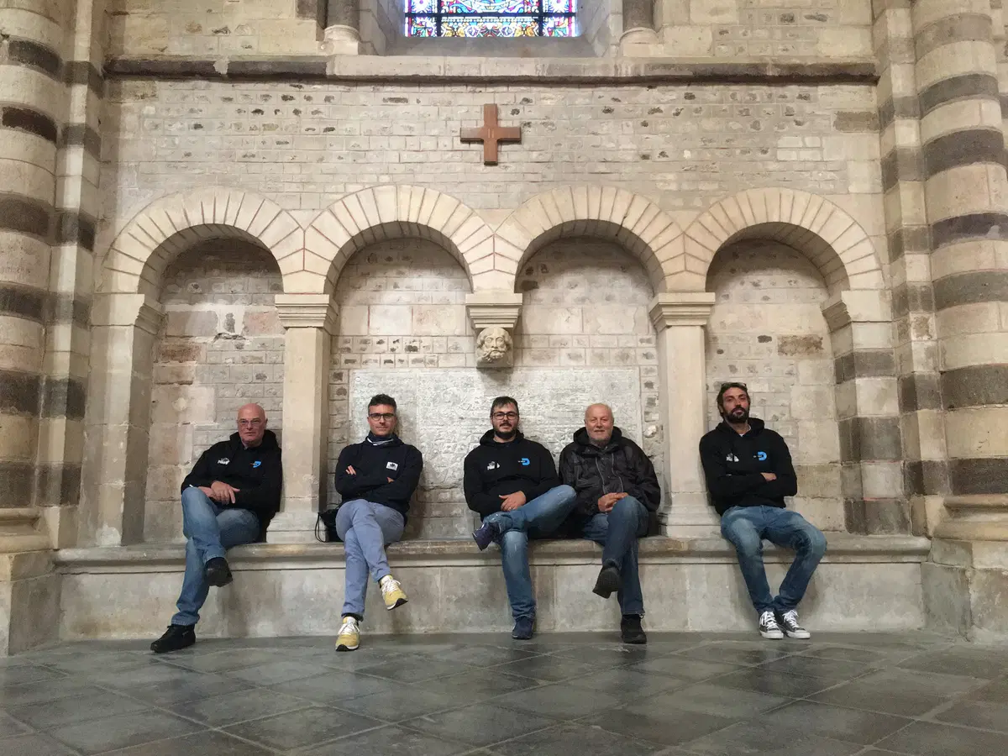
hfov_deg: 61.7
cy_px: 378
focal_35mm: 29
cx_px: 504
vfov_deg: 48.2
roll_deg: -0.4
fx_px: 844
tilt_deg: +6.6
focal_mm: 4.15
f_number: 2.2
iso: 320
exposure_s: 1/17
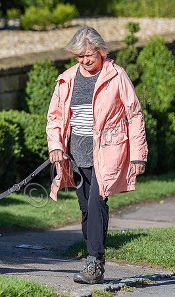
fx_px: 3602
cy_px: 89
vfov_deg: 4.7
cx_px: -112
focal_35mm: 453
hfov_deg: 2.8
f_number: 2.8
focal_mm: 200
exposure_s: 1/5000
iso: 400
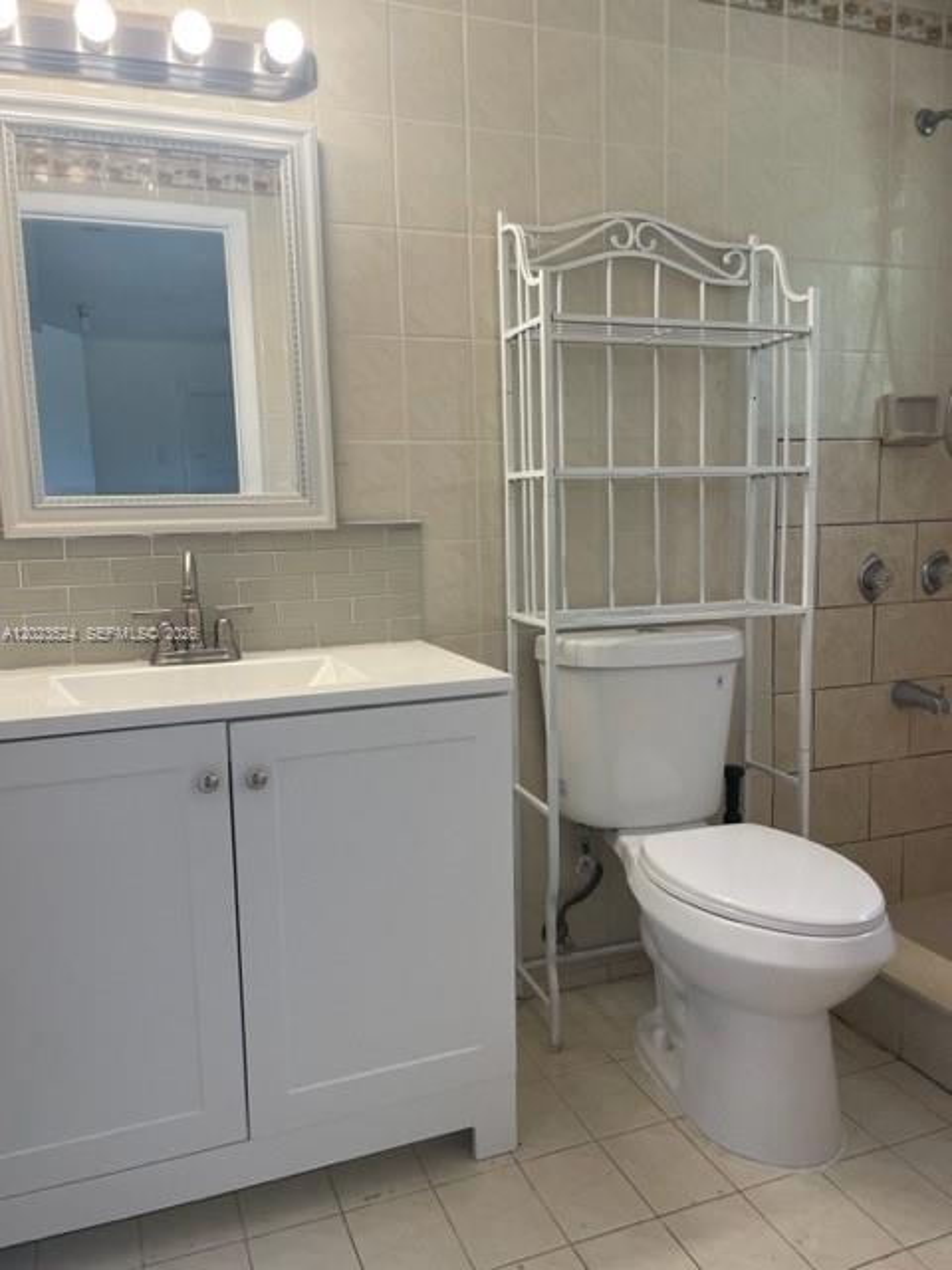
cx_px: 476
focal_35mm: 26
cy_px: 635
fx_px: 953
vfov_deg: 67.3
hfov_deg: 53.1
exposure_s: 1/120
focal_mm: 4.2
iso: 100
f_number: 1.6
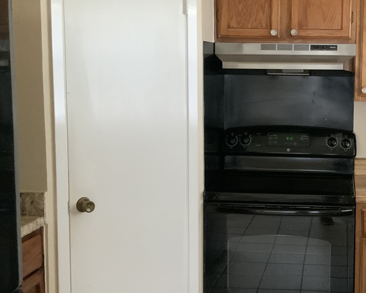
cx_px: 294
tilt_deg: -6.5
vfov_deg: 23.9
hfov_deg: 28.9
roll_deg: +0.0
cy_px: 134
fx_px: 693
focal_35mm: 64
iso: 250
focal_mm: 3
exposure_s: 1/40
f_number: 1.8
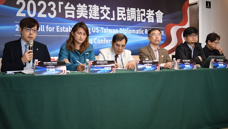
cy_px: 61
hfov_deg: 51.6
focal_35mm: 39
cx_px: 112
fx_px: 236
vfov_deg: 30.4
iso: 400
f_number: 4
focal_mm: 24
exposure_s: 1/40
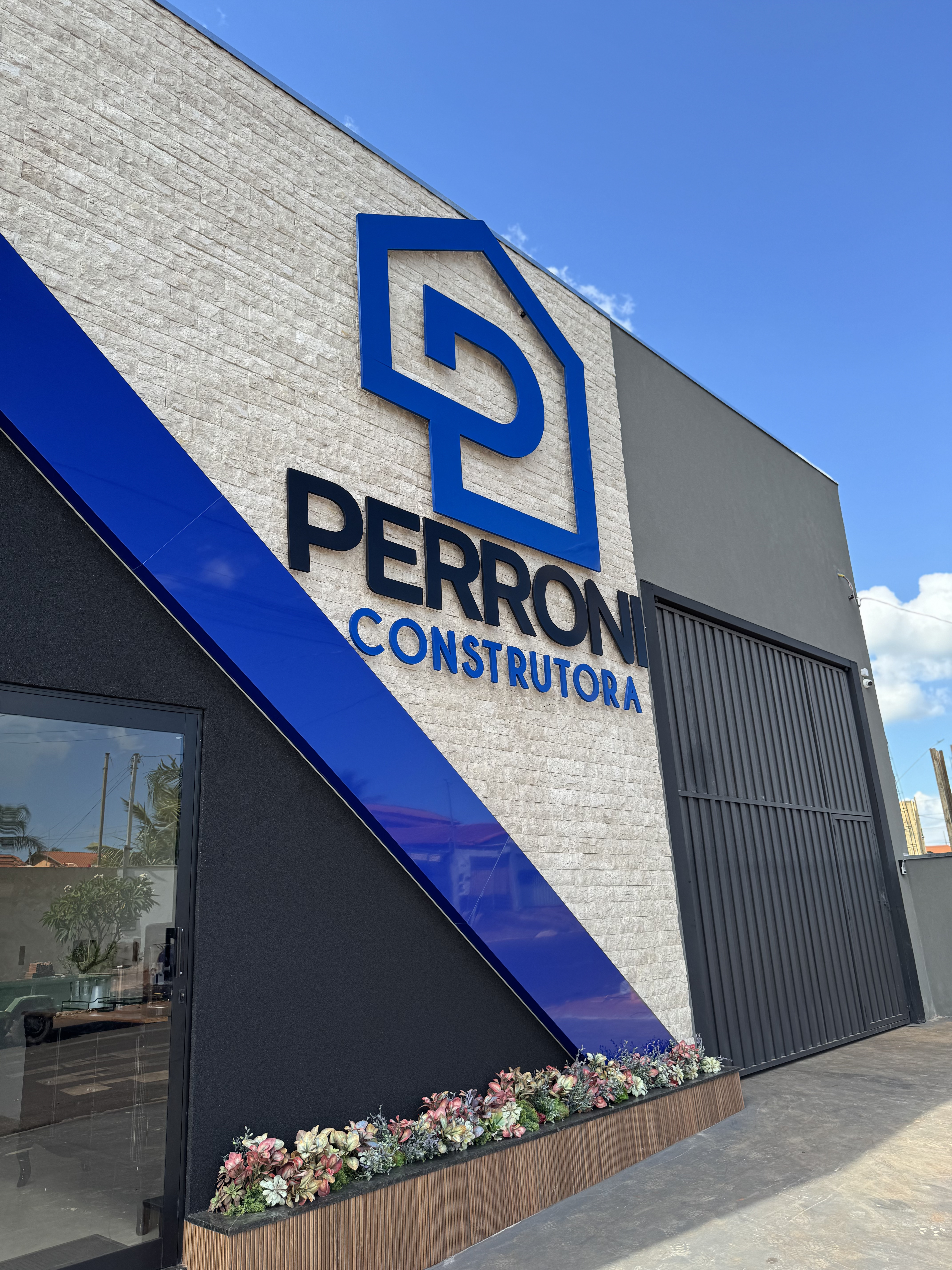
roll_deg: +2.6
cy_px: 635
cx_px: 476
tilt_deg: +17.5
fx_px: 880
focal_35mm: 24
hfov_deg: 56.8
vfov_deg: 71.6
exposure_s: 1/1637
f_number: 1.78
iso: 80
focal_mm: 6.76
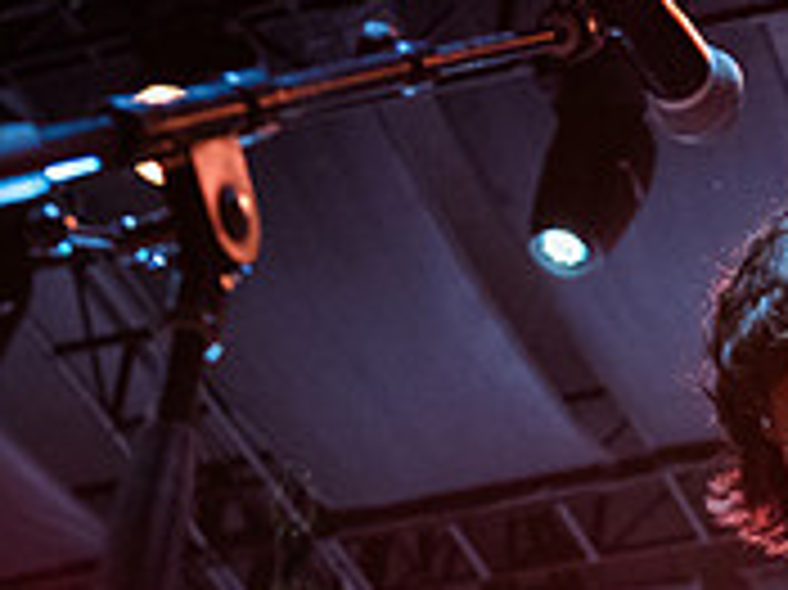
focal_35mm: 148
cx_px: 793
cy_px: 779
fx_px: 3367
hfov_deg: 13.2
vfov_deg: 9.8
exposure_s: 1/250
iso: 4000
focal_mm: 42
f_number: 4
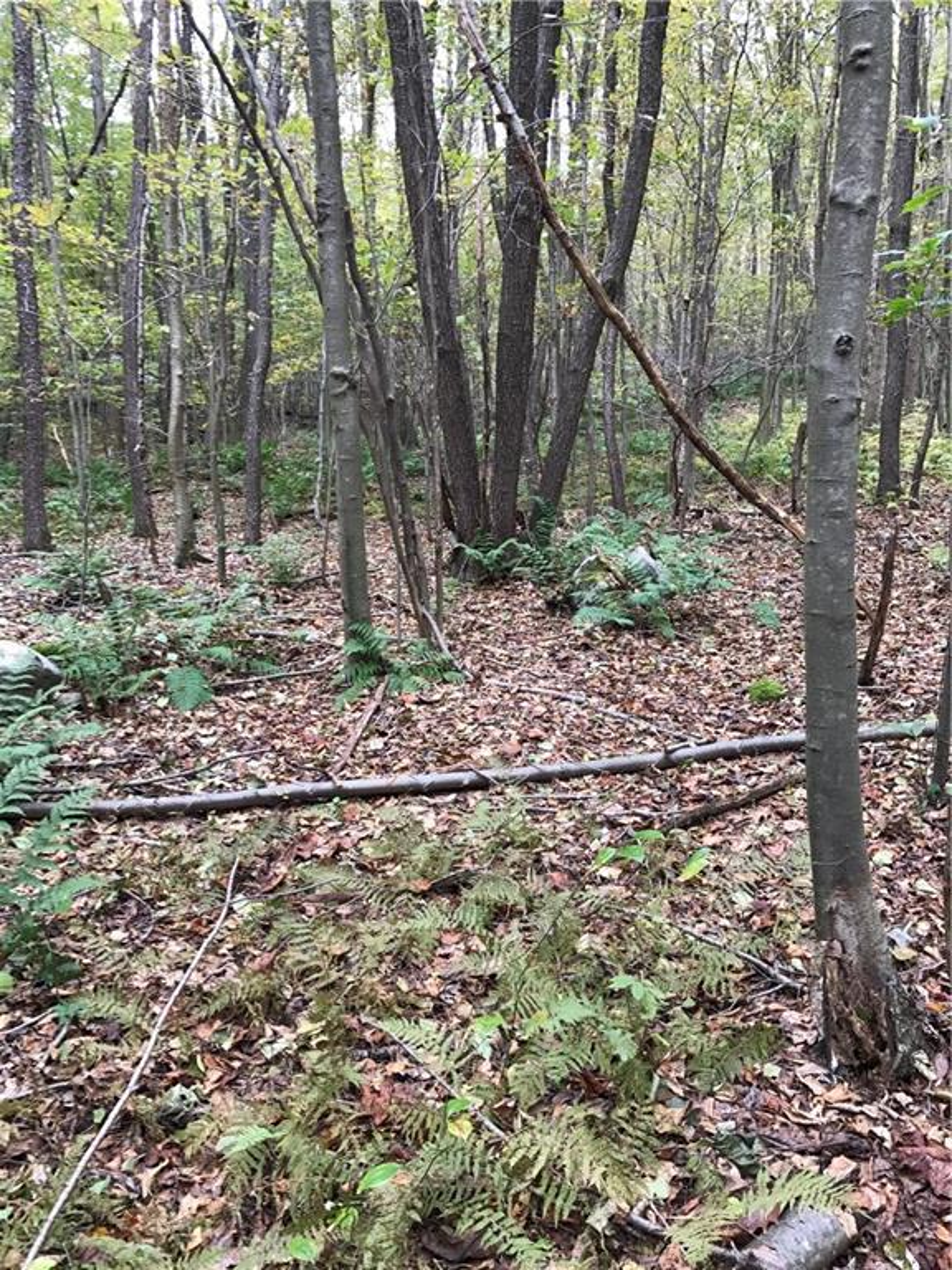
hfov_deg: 49.7
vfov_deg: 63.4
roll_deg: -3.5
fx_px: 1027
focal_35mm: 28
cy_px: 635
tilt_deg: -5.4
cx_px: 476
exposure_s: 1/60
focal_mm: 3.99
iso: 25
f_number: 1.8
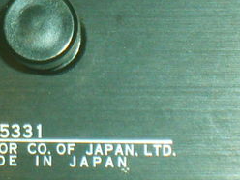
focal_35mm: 424
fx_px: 2940
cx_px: -58
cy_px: -53
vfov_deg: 3.5
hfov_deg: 4.7
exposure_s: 1/60
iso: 100
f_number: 4.9
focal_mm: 17.4
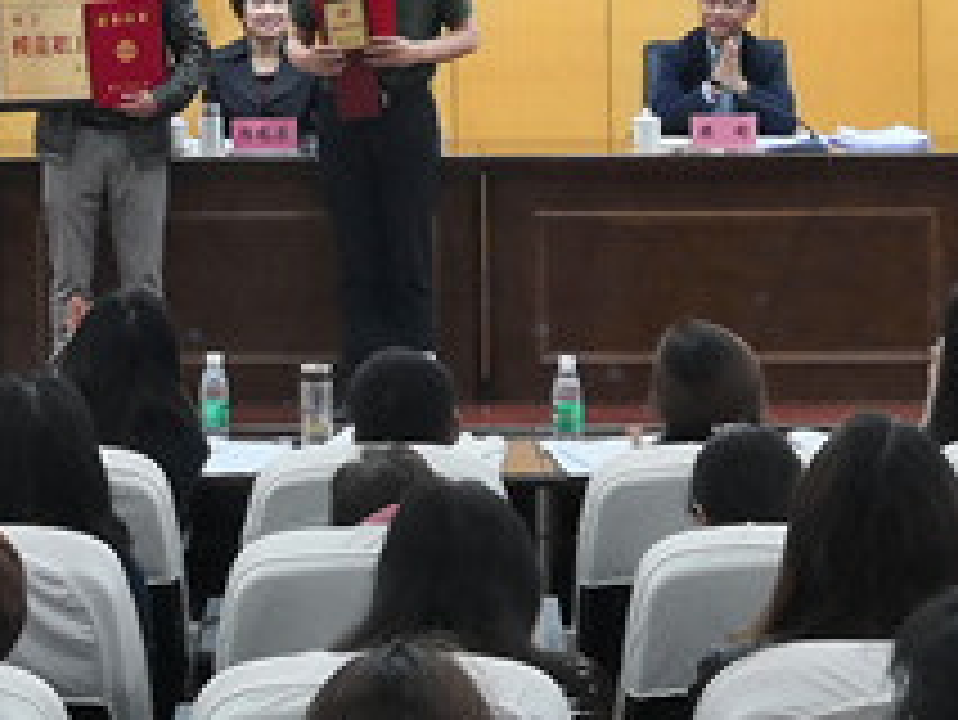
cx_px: 252
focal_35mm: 122
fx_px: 3378
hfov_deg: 16.1
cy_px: -92
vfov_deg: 11.9
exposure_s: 1/36
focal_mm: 3.95
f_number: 1.8
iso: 160
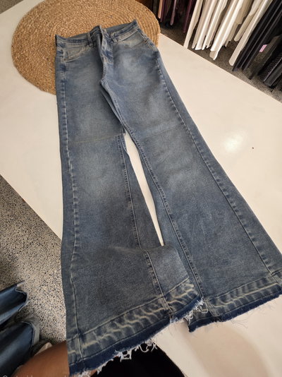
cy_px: 188
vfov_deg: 106.2
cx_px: 141
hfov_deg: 89.9
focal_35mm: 13
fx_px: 141
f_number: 1.9
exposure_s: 1/101
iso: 80
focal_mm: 2.2
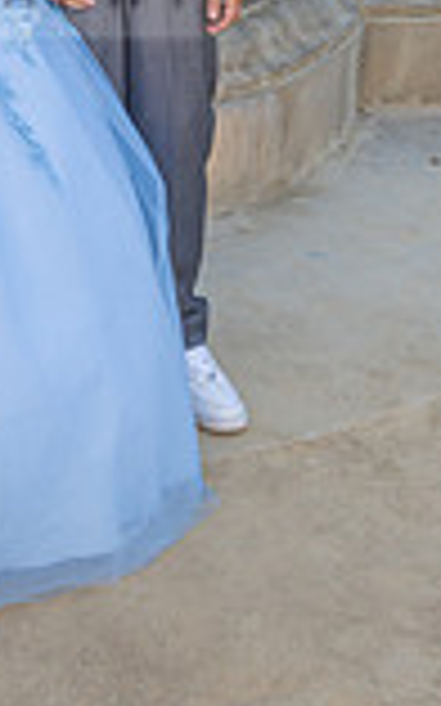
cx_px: -148
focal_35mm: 82
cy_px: -67
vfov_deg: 23.7
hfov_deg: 15.1
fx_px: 1578
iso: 200
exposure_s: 1/200
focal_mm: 28
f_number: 5
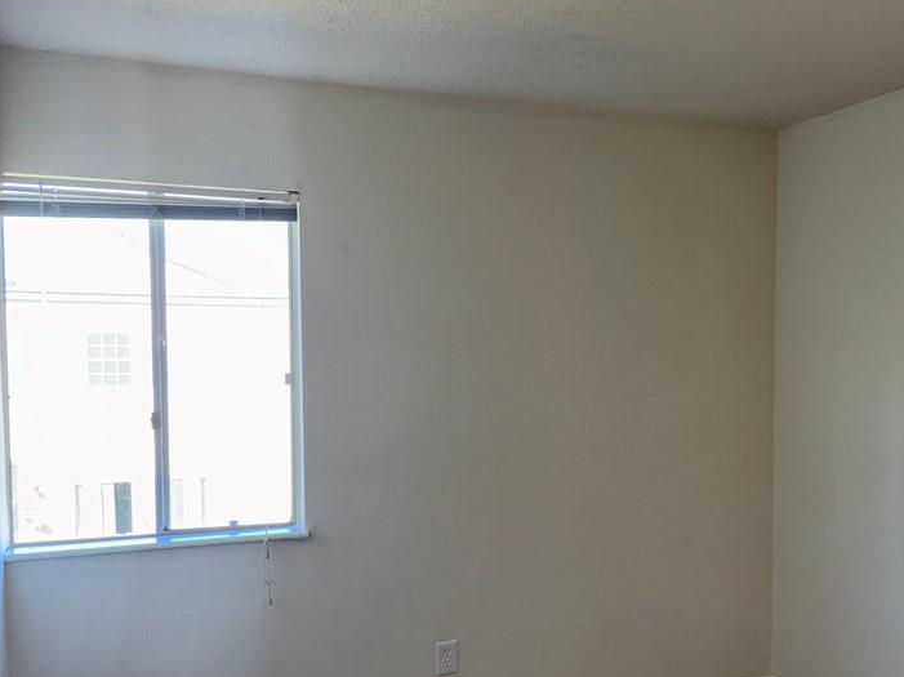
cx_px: 637
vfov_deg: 37.6
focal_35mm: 38
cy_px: 402
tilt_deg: -3.6
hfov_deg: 47.8
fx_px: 992
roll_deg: -0.5
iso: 64
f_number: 1.6
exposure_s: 1/121
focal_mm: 5.96
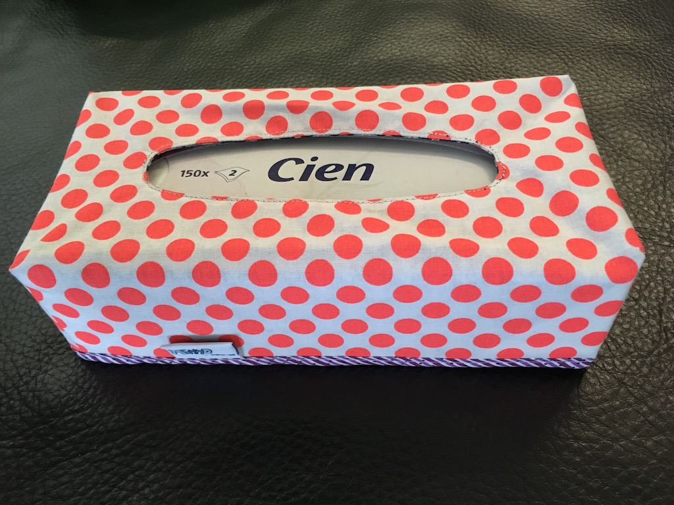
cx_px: 337
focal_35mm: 29
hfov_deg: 61.7
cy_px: 252
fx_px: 565
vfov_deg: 48.2
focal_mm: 4.15
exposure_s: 1/25
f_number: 2.2
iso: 200
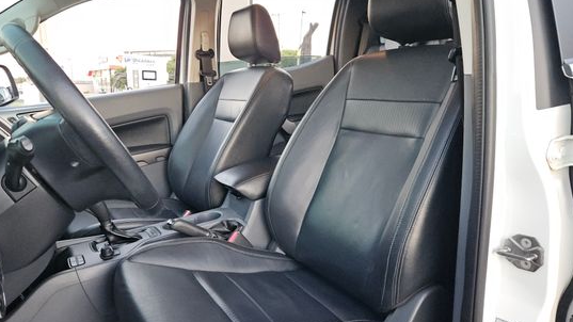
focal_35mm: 28
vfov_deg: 41.4
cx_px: 256
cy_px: 176
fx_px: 425
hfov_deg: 67.7
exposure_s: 1/120
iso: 500
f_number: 1.8
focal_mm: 5.4
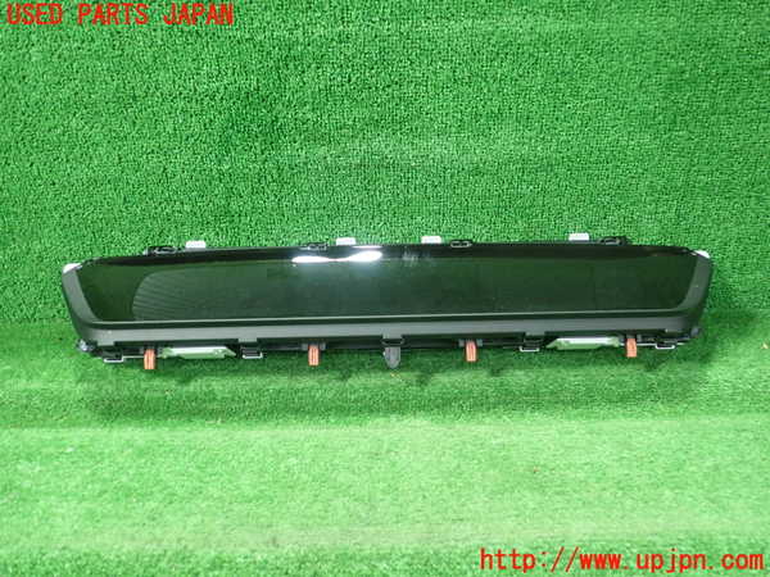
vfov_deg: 46.8
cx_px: 385
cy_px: 288
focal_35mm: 30
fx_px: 667
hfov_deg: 60.0
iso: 800
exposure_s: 1/100
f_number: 2.3
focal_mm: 5.5
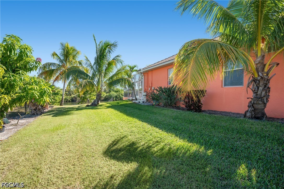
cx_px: 142
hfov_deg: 96.8
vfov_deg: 73.7
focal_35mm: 16
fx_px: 126
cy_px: 94
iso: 100
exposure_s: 1/400
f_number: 5
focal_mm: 16
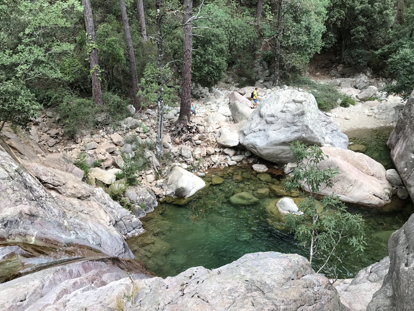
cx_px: 207
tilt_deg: -23.6
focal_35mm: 28
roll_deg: +5.1
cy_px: 156
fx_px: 335
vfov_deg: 49.7
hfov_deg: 63.4
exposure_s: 1/109
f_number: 1.8
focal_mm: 3.99
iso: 20
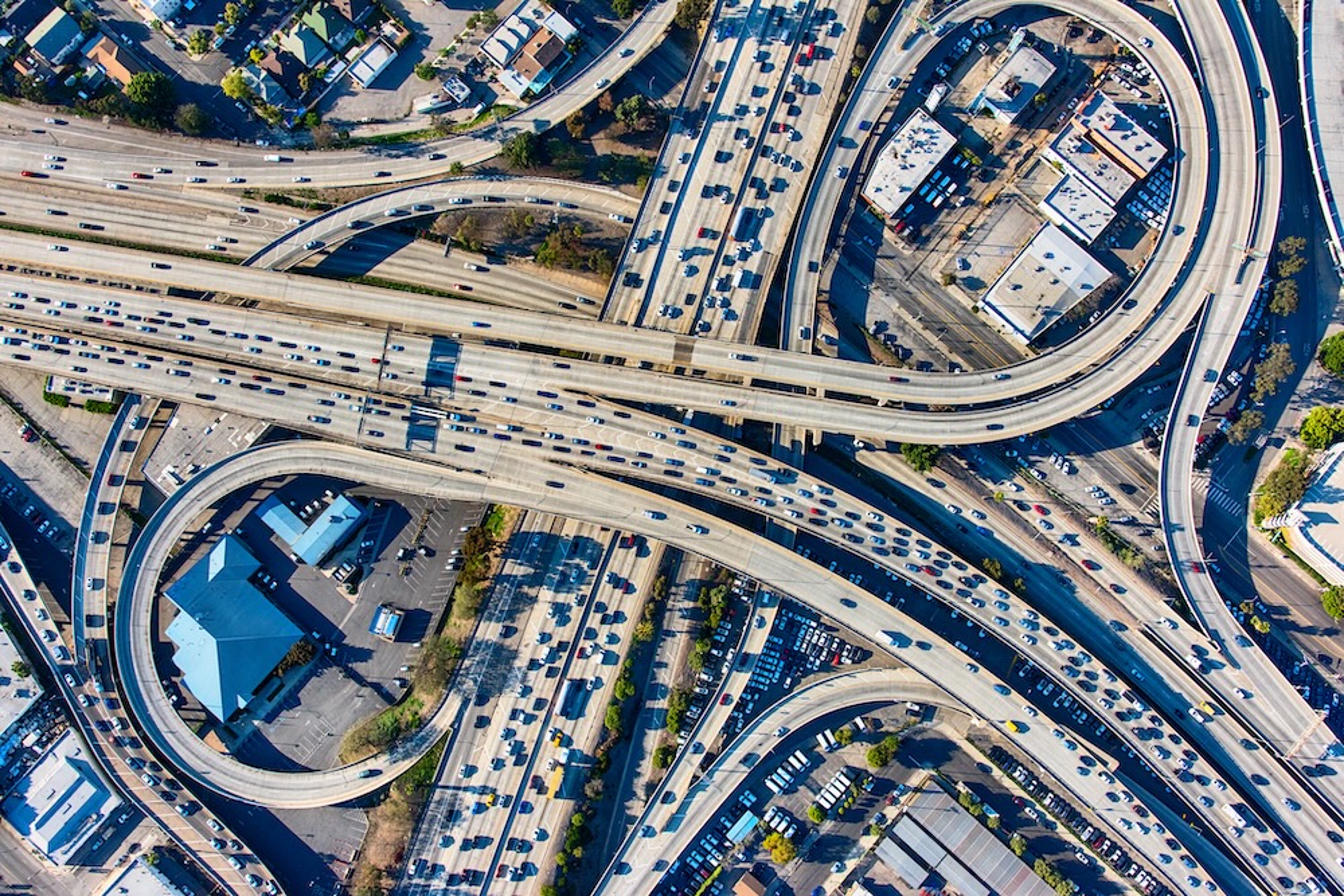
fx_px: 1195
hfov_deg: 58.7
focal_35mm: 32
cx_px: 672
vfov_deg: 41.1
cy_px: 448
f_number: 7.1
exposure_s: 1/1600
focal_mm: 32
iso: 640
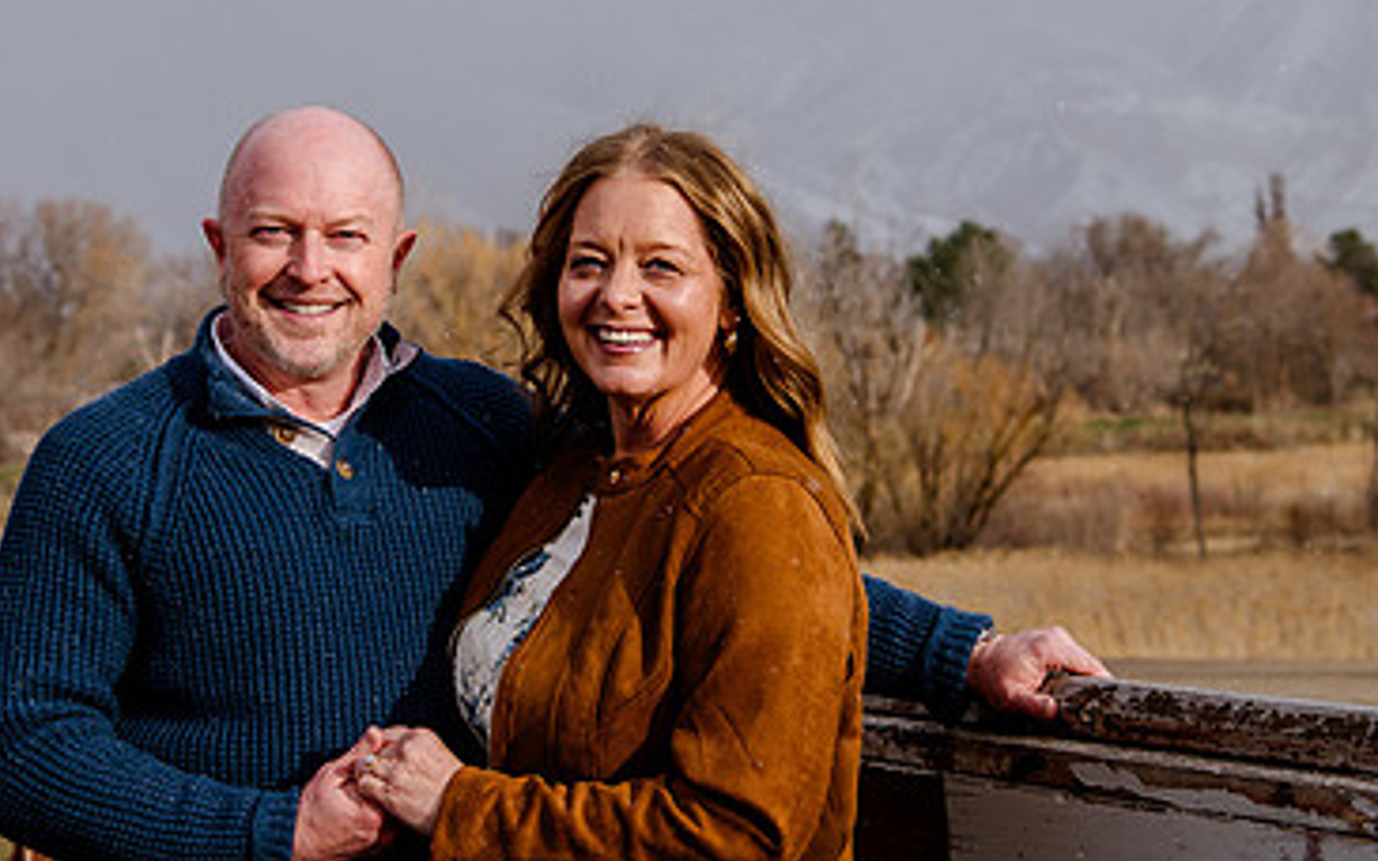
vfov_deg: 13.5
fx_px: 3642
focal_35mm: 97
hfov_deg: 21.4
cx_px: 547
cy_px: 388
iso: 250
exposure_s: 1/500
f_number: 5.6
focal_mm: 52
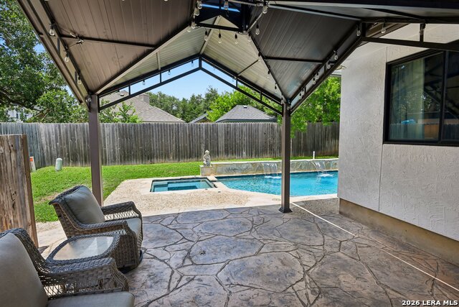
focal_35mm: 17
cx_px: 230
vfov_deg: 70.5
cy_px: 154
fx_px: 217
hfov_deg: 93.3
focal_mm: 17
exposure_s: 1/400
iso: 400
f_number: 8
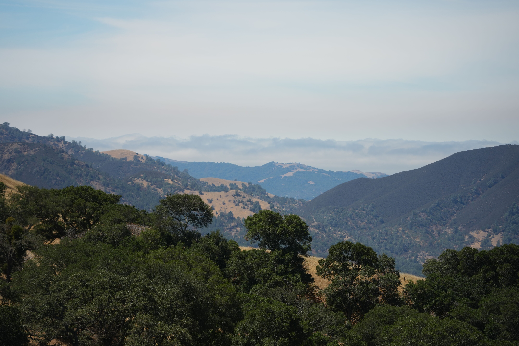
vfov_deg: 8.7
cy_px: 173
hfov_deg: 13.0
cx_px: 260
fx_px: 2278
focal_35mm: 158
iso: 200
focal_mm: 158
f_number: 6.3
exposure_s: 1/1250
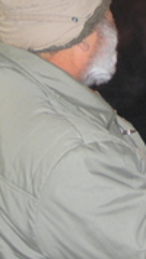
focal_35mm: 112
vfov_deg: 18.9
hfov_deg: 10.3
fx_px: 768
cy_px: 45
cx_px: 247
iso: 100
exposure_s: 1/30
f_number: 3.5
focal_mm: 6.7
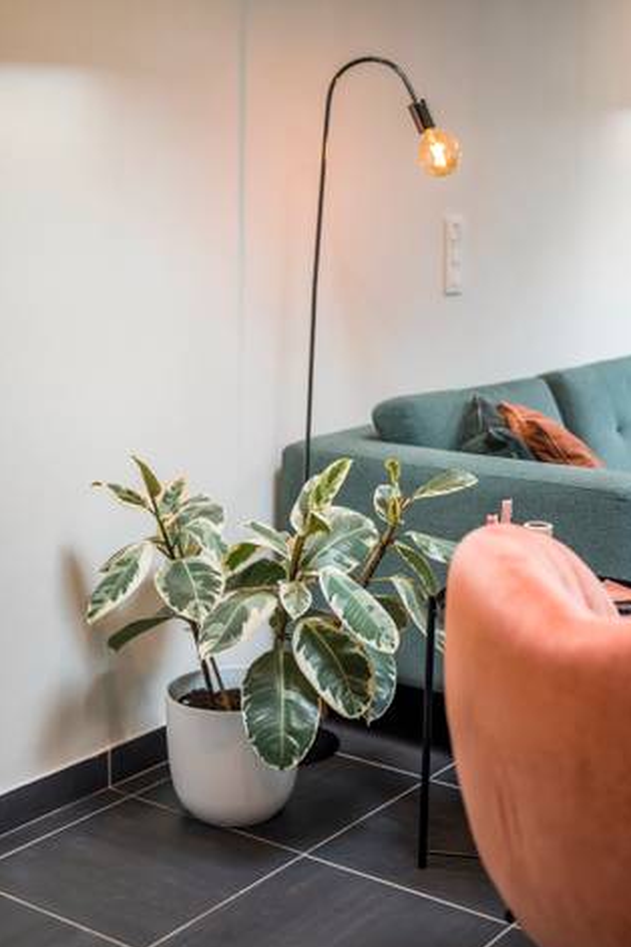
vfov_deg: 38.9
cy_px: 481
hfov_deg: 26.5
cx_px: 318
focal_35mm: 51
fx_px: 1341
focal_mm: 50
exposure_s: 1/800
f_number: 1.8
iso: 500
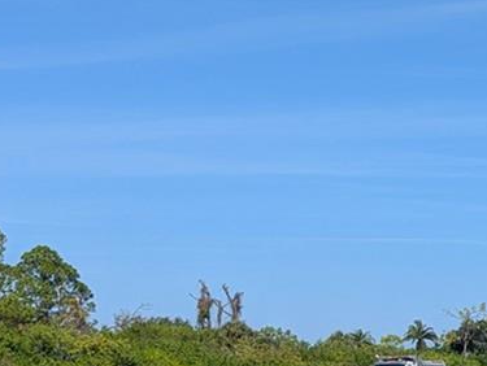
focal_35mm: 102
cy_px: 458
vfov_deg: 14.0
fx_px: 1436
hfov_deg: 17.6
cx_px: 690
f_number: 1.85
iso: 42
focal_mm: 6.81
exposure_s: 1/1984
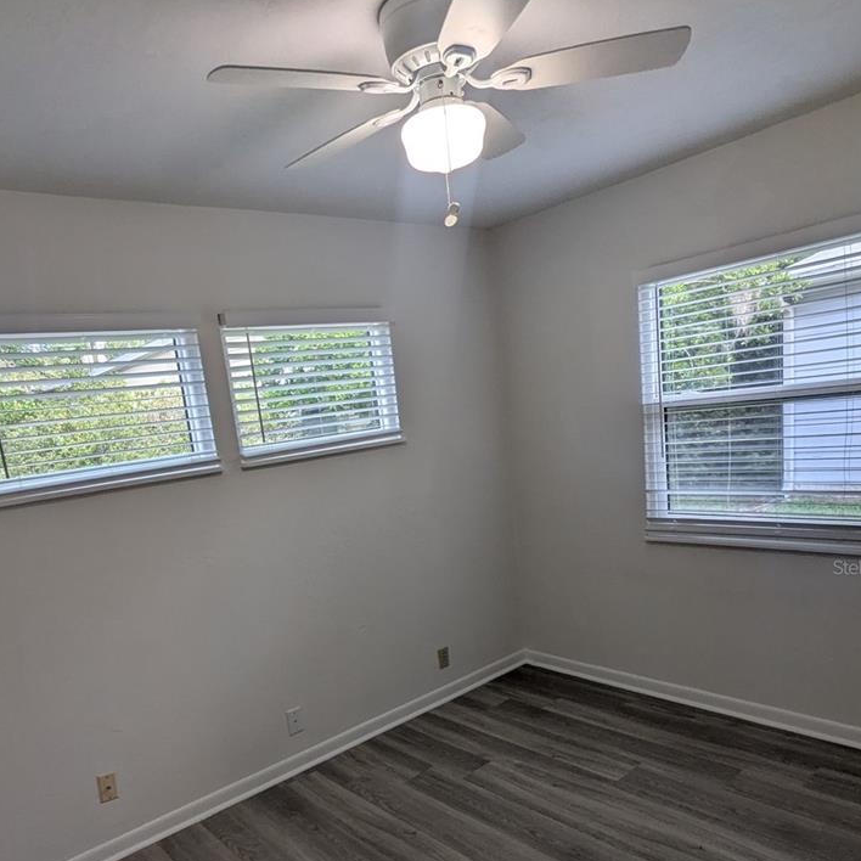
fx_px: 675
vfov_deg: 63.5
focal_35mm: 24
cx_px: 370
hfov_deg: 64.7
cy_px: 567
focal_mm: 2.35
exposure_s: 1/120
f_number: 2.2
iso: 84
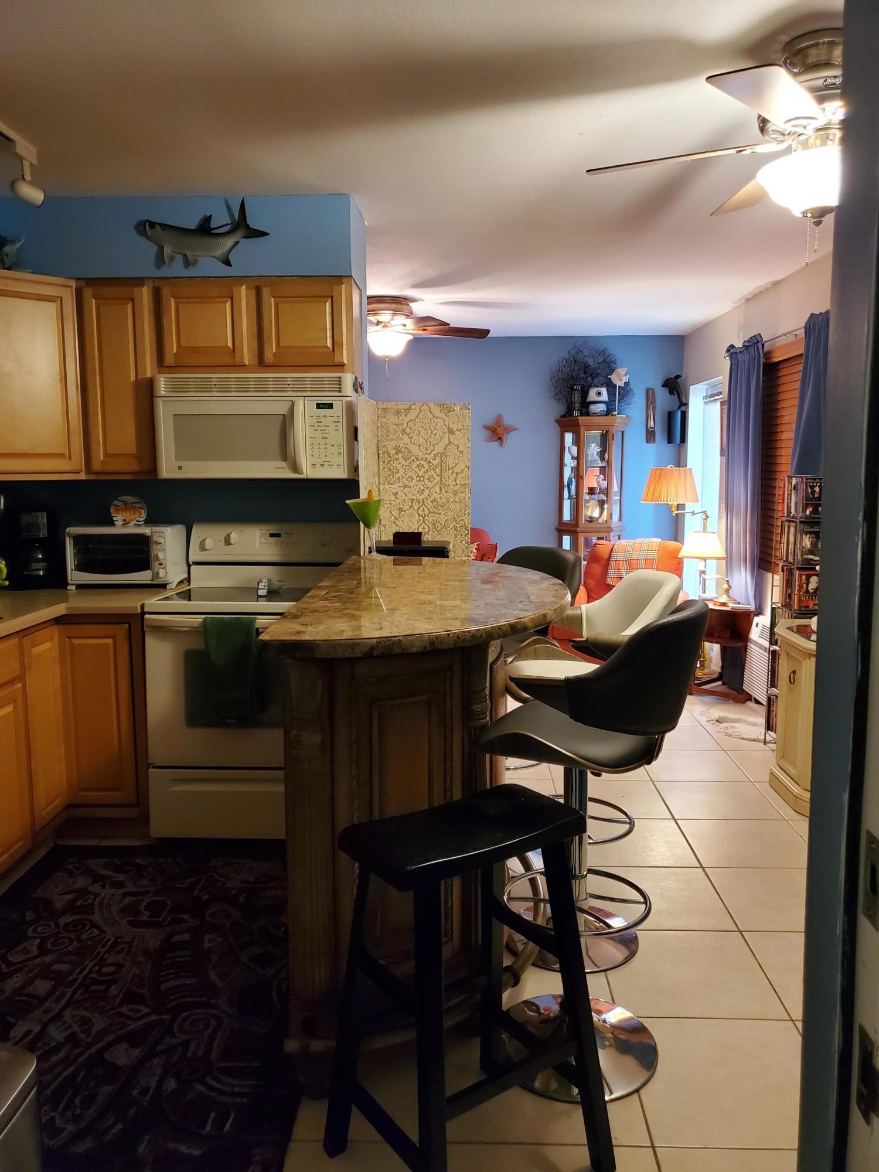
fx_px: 880
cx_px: 440
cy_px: 586
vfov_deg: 67.3
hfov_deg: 53.1
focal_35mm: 26
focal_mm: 4.3
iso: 400
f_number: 1.5
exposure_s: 1/39
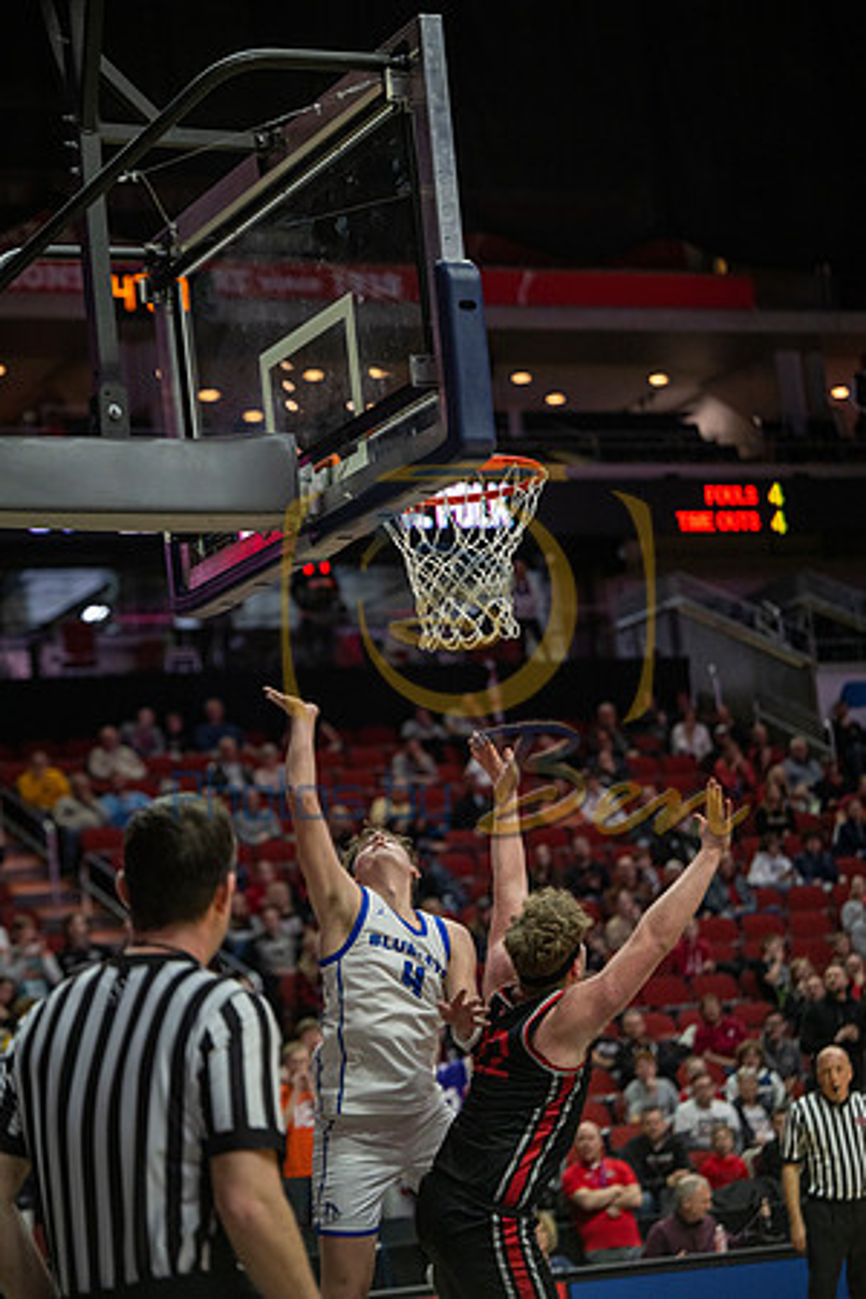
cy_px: 650
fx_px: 3319
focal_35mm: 92
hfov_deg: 14.9
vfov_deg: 22.1
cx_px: 433
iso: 2000
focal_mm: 92
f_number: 2.8
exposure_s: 1/1250
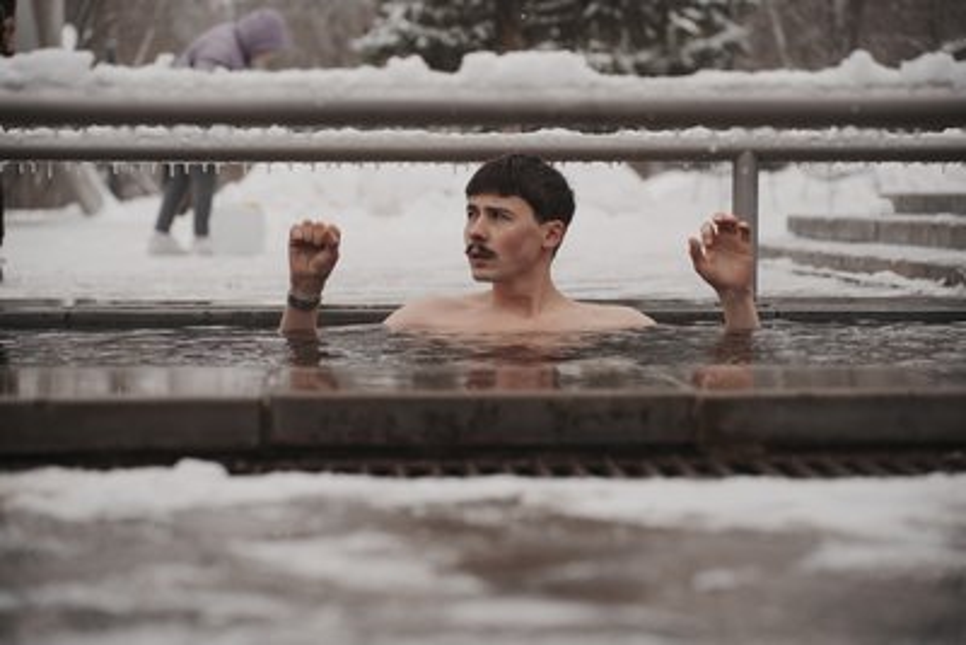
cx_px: 483
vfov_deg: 18.2
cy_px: 322
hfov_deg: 27.0
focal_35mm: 75
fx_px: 2013
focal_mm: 75
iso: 100
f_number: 3.5
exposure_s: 1/667
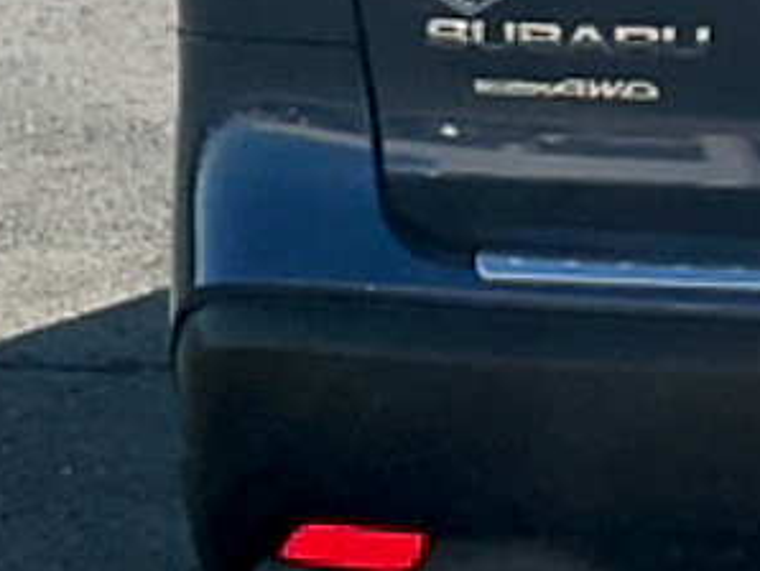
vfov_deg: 9.1
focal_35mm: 161
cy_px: -199
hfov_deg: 11.6
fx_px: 3538
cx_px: 1227
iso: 25
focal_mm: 3
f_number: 1.8
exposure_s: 1/1786
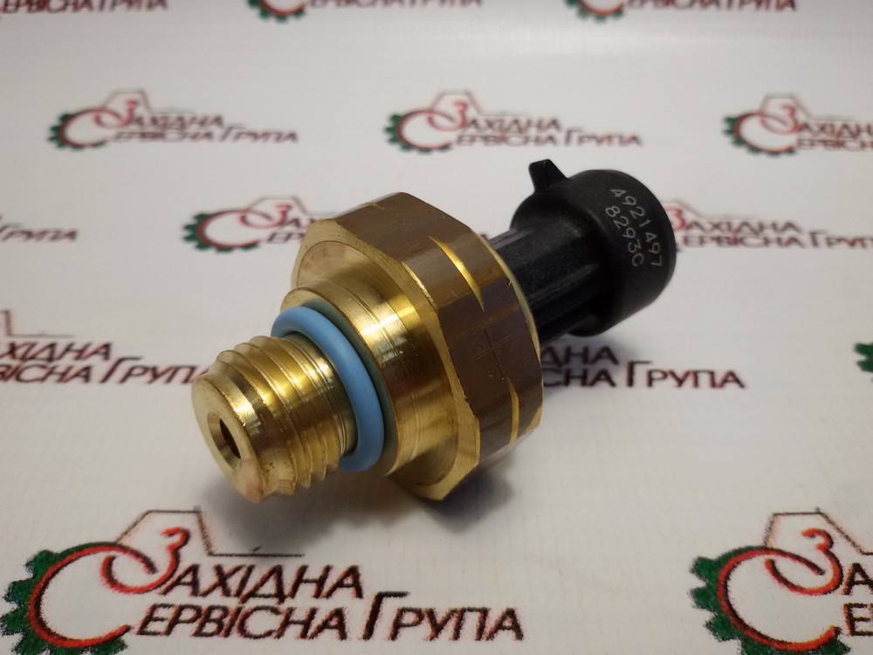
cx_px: 436
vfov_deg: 45.4
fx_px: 782
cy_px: 328
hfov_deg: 58.4
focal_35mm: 31
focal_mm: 2.93
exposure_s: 1/100
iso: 80
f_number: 2.4
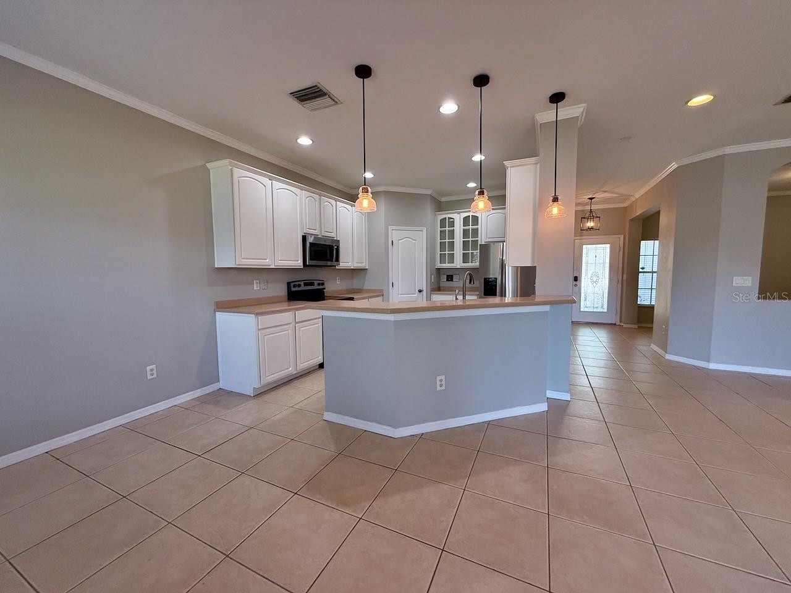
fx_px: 320
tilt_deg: -4.5
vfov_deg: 85.7
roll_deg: +0.5
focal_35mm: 14
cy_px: 296
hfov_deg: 102.1
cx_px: 396
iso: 250
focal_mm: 2.22
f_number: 2.2
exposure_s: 1/120
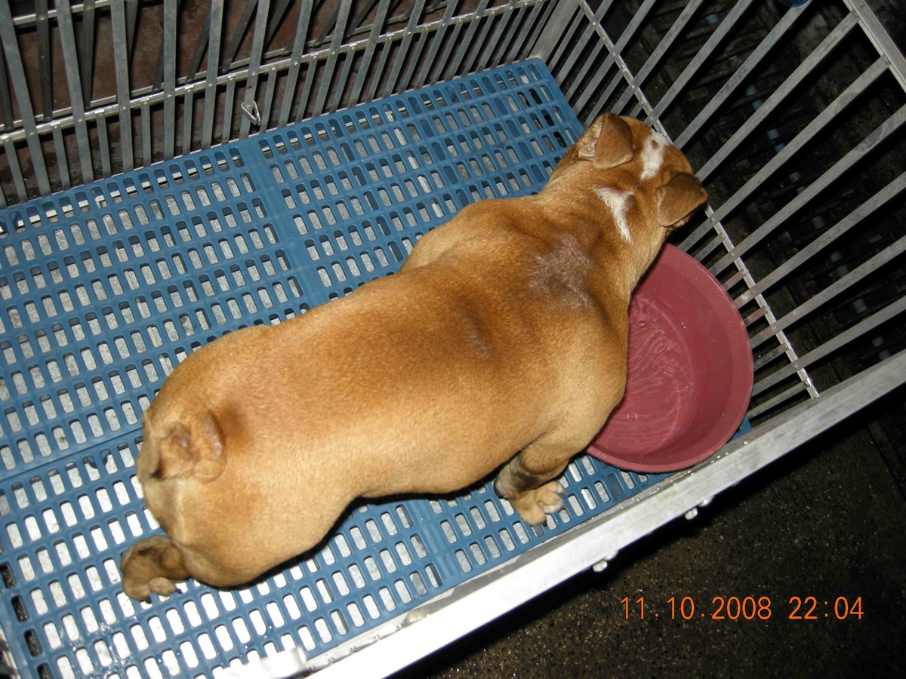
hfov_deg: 52.6
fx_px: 916
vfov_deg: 40.7
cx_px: 453
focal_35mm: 35
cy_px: 340
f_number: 2.7
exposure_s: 1/60
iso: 64
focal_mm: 7.5
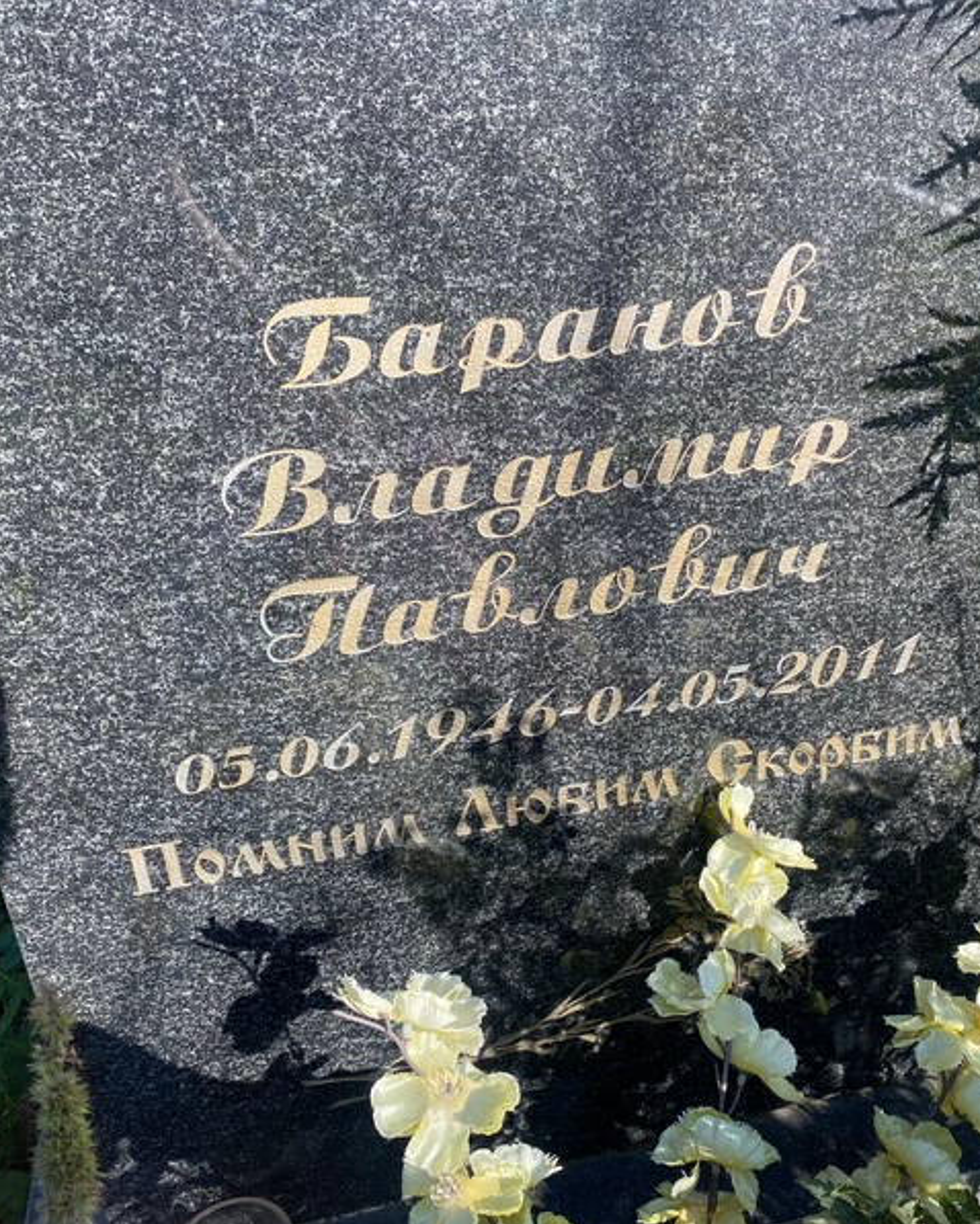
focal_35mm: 34
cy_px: 613
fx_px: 1232
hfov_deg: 43.1
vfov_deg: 52.8
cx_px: 601
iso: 32
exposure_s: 1/669
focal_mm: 4.25
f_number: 1.8
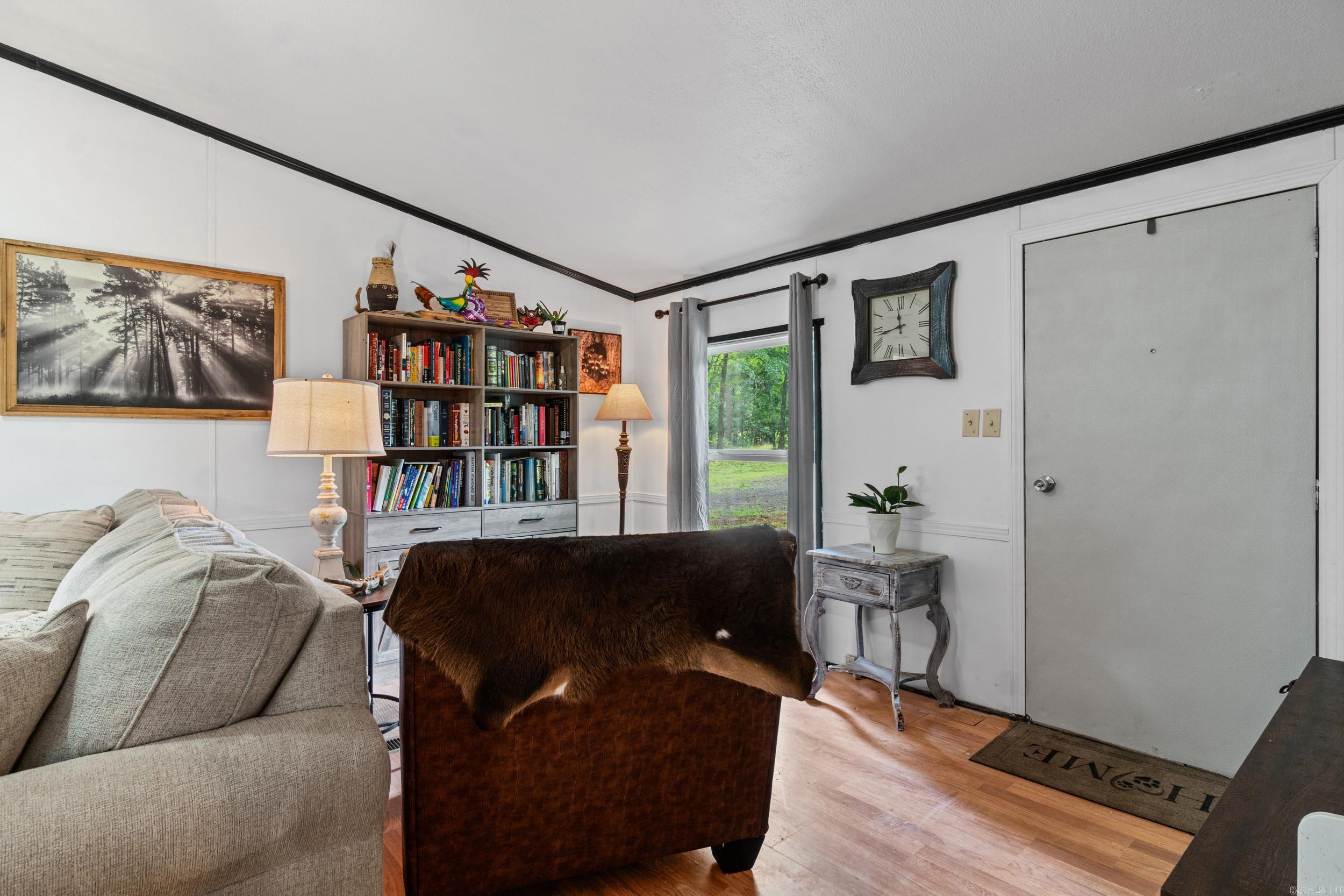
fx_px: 672
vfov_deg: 67.4
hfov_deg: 90.0
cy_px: 448
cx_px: 672
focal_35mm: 18
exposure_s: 1
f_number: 8
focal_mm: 12
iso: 400
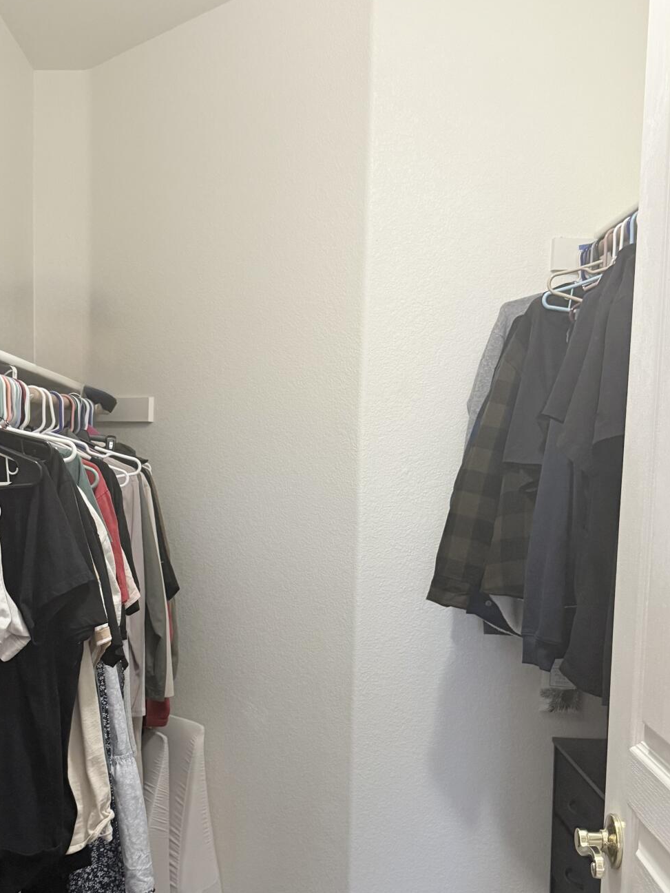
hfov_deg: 38.7
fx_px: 955
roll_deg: -1.8
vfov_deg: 49.5
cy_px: 569
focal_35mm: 37
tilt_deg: -3.2
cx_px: 322
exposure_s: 1/60
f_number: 1.78
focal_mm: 6.76
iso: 400
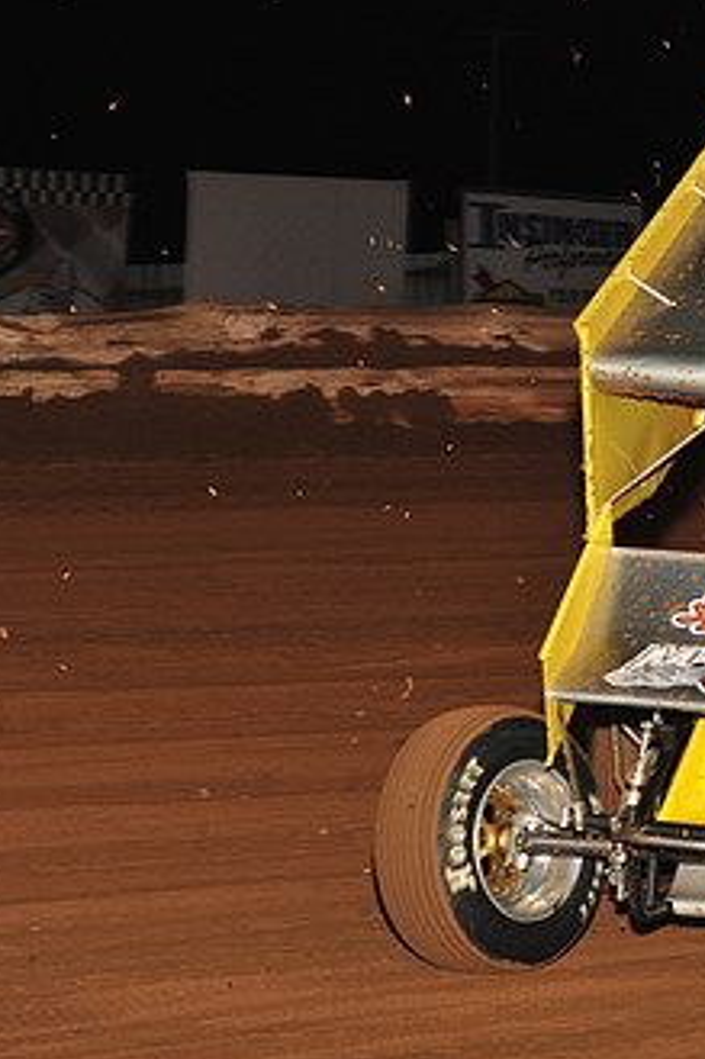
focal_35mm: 185
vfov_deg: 11.1
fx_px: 5440
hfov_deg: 7.3
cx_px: 908
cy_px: 528
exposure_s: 1/320
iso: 1000
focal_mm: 105
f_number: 7.1
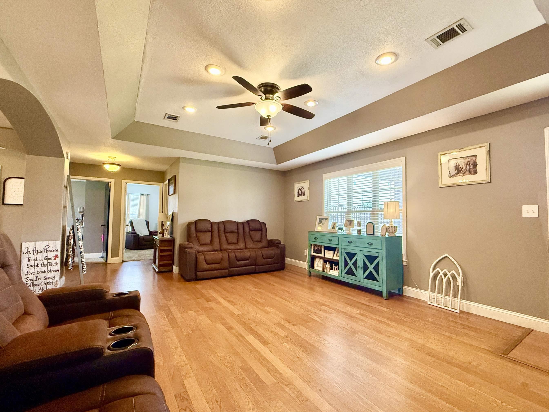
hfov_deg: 94.3
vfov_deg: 78.1
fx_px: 254
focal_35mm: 16
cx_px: 294
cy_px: 208
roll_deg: -0.8
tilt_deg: +1.7
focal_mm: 2.22
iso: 400
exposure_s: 1/120
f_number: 2.2
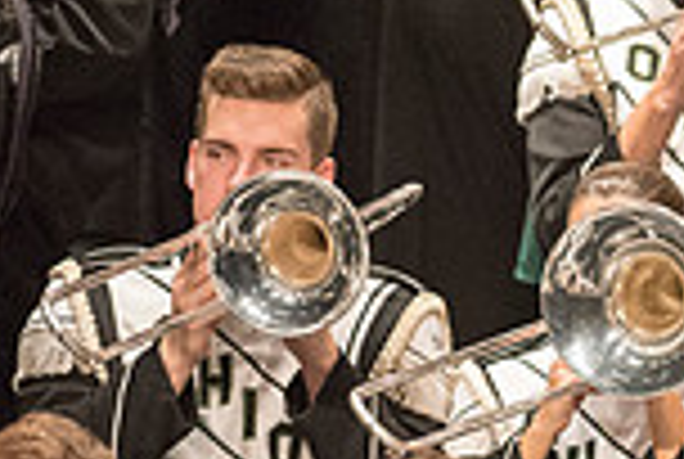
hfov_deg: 1.8
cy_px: 371
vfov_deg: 1.2
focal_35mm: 1141
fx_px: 21721
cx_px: 1152
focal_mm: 300
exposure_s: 1/500
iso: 4000
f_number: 2.8
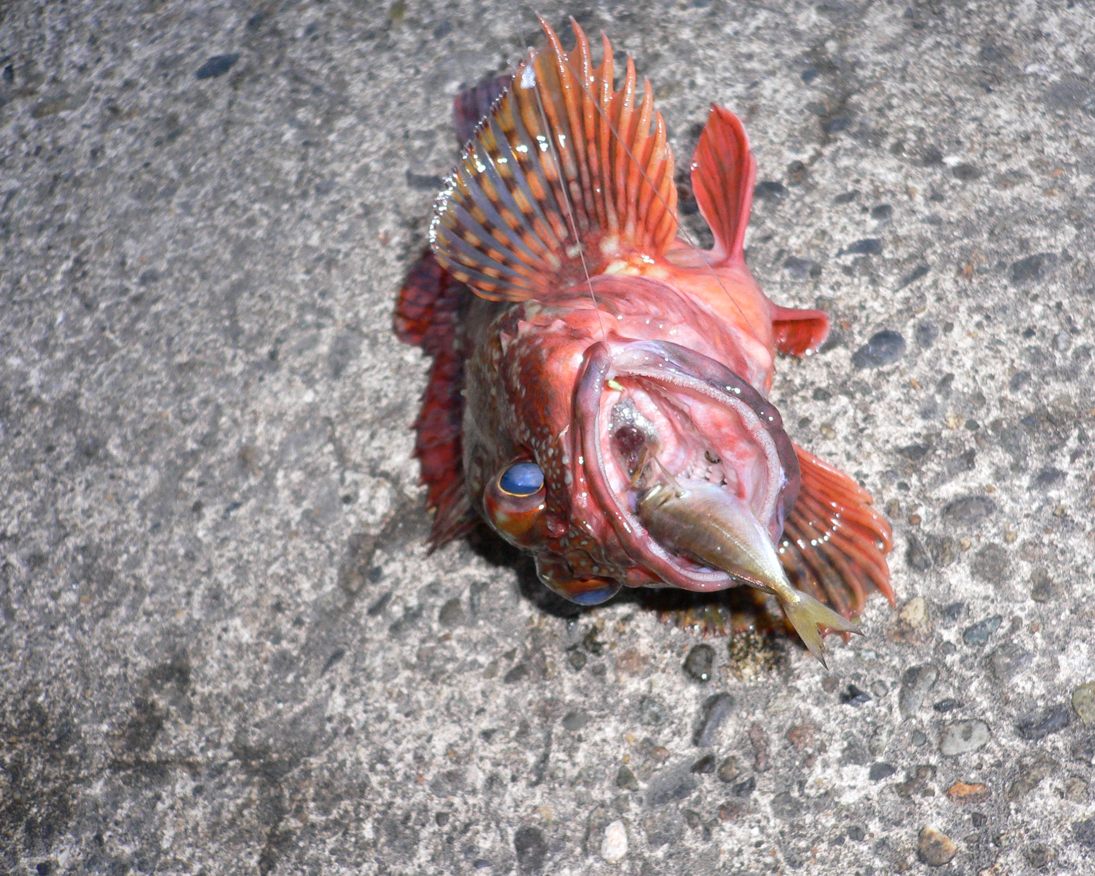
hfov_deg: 44.6
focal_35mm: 41
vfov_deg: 36.5
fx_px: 1329
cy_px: 427
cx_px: 642
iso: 100
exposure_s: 1/60
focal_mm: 5.8
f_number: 2.8
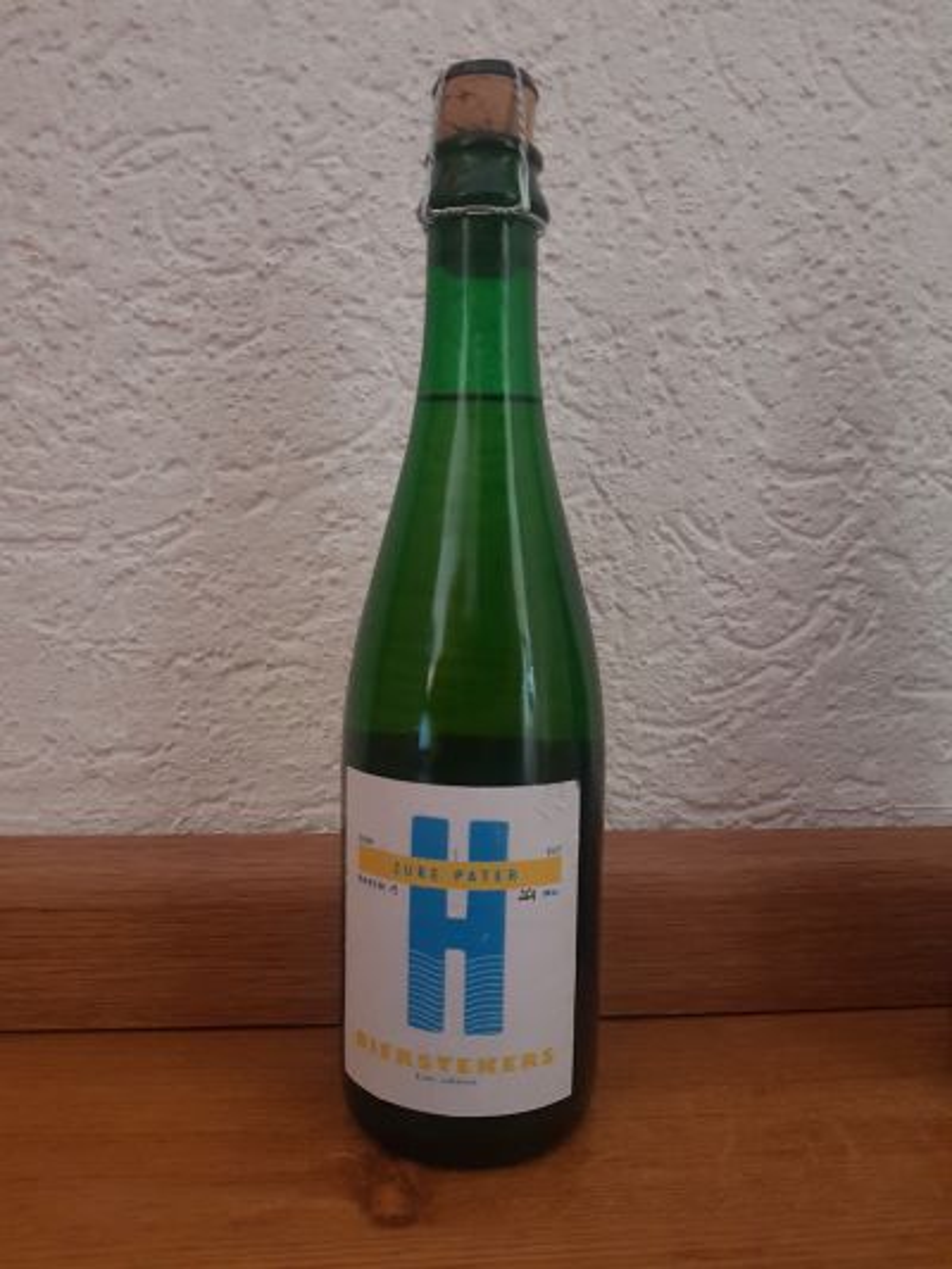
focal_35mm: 26
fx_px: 953
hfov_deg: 53.1
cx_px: 476
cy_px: 634
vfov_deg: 67.3
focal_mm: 4.2
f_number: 1.7
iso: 320
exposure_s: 1/10
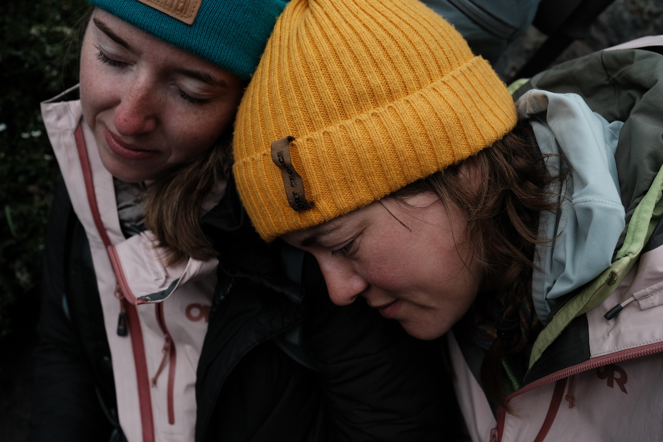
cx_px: 332
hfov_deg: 54.4
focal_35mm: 35
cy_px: 221
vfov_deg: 37.9
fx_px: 645
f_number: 3.6
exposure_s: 1/850
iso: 160
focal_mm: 23
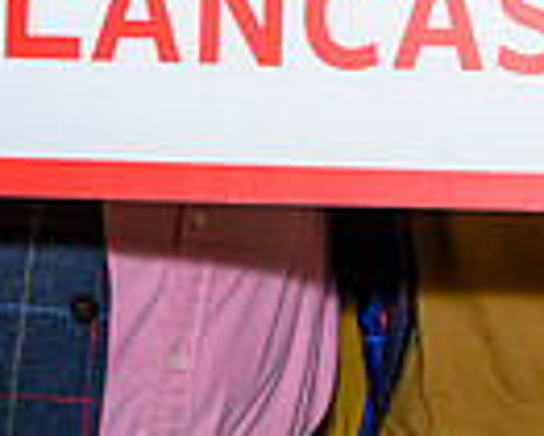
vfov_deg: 9.6
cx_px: 692
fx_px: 2481
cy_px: -295
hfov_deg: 12.2
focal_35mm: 154
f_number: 5
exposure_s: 1/100
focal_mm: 33
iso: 3200
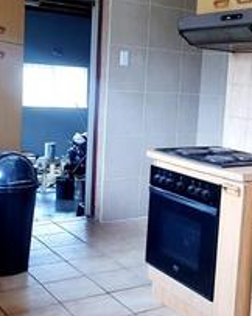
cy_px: 149
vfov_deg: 37.4
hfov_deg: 30.0
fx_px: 467
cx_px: 163
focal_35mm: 50
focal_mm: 1.8
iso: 125
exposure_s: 1/50
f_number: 2.2
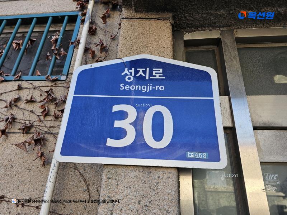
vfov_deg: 58.9
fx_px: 191
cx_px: 144
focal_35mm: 23
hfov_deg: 73.9
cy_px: 108
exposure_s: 1/149
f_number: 1.7
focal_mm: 6.3
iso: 20
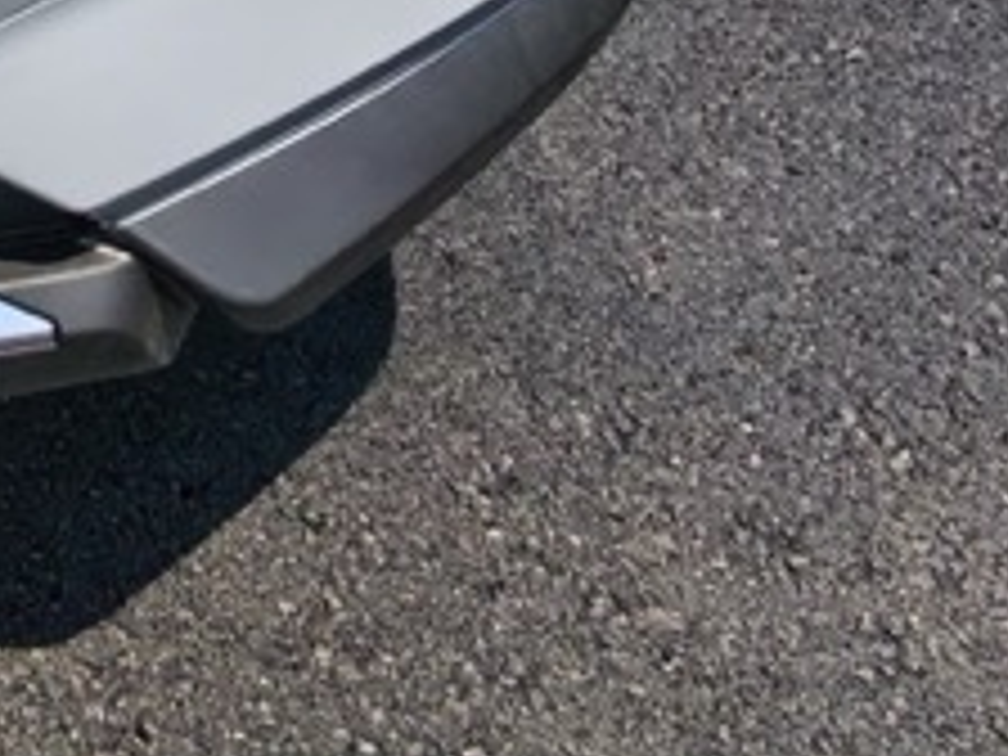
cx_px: -1125
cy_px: -1494
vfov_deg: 8.4
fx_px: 4368
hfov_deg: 11.6
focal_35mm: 150
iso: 50
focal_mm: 5.75
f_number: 2
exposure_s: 1/6623
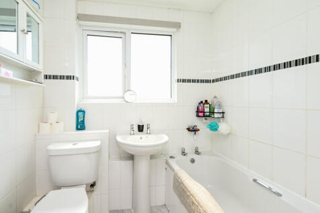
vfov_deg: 79.2
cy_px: 106
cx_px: 160
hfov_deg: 102.3
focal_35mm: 14
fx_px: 129
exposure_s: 1/160
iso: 400
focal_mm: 14.5
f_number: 5.6
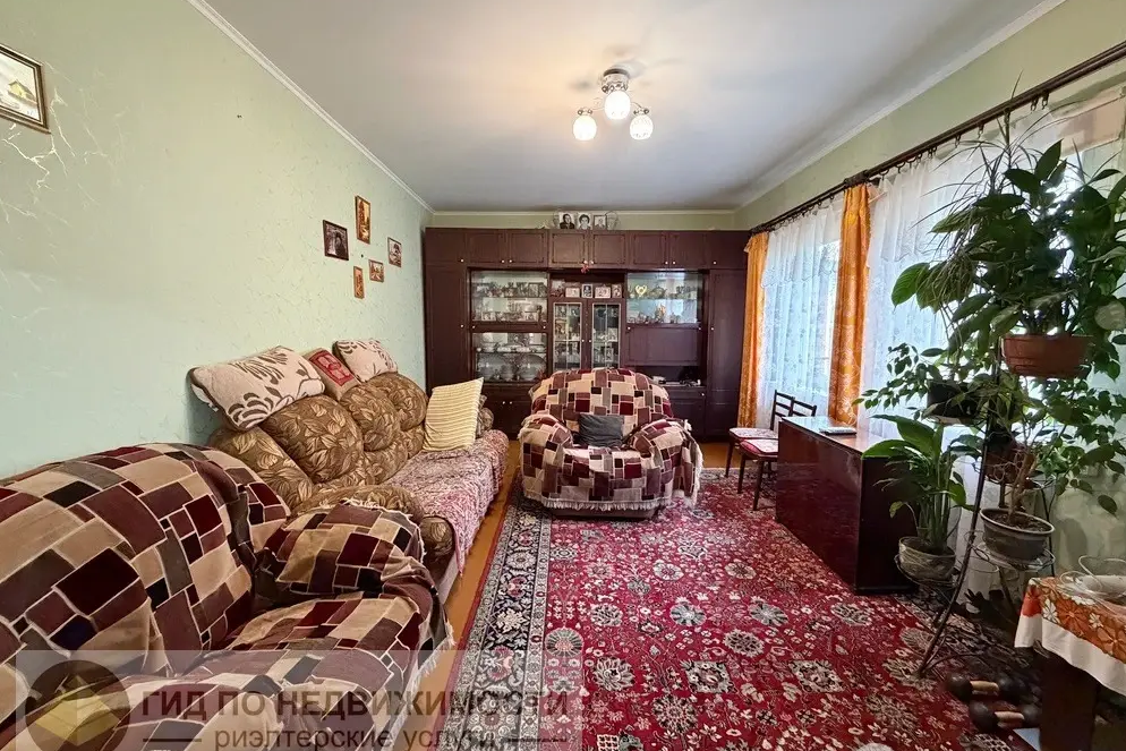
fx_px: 469
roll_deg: +0.3
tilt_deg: -6.4
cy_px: 374
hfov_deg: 100.4
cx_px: 562
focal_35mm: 15
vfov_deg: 77.3
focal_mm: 2.22
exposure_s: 1/50
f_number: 2.2
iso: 640
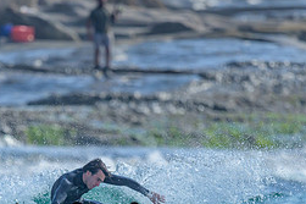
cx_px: 121
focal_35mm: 1849
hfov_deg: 1.1
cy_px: 211
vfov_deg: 0.7
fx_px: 15706
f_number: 6.3
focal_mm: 800
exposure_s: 1/2000
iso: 280
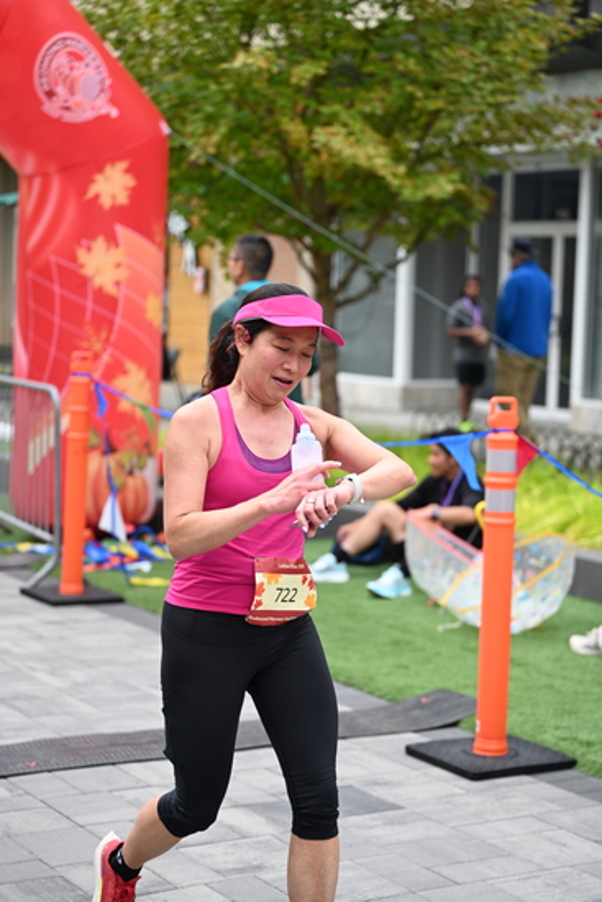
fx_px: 1755
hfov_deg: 19.5
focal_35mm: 70
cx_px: 301
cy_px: 451
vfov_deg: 28.8
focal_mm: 70
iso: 640
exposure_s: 1/2000
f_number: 2.8
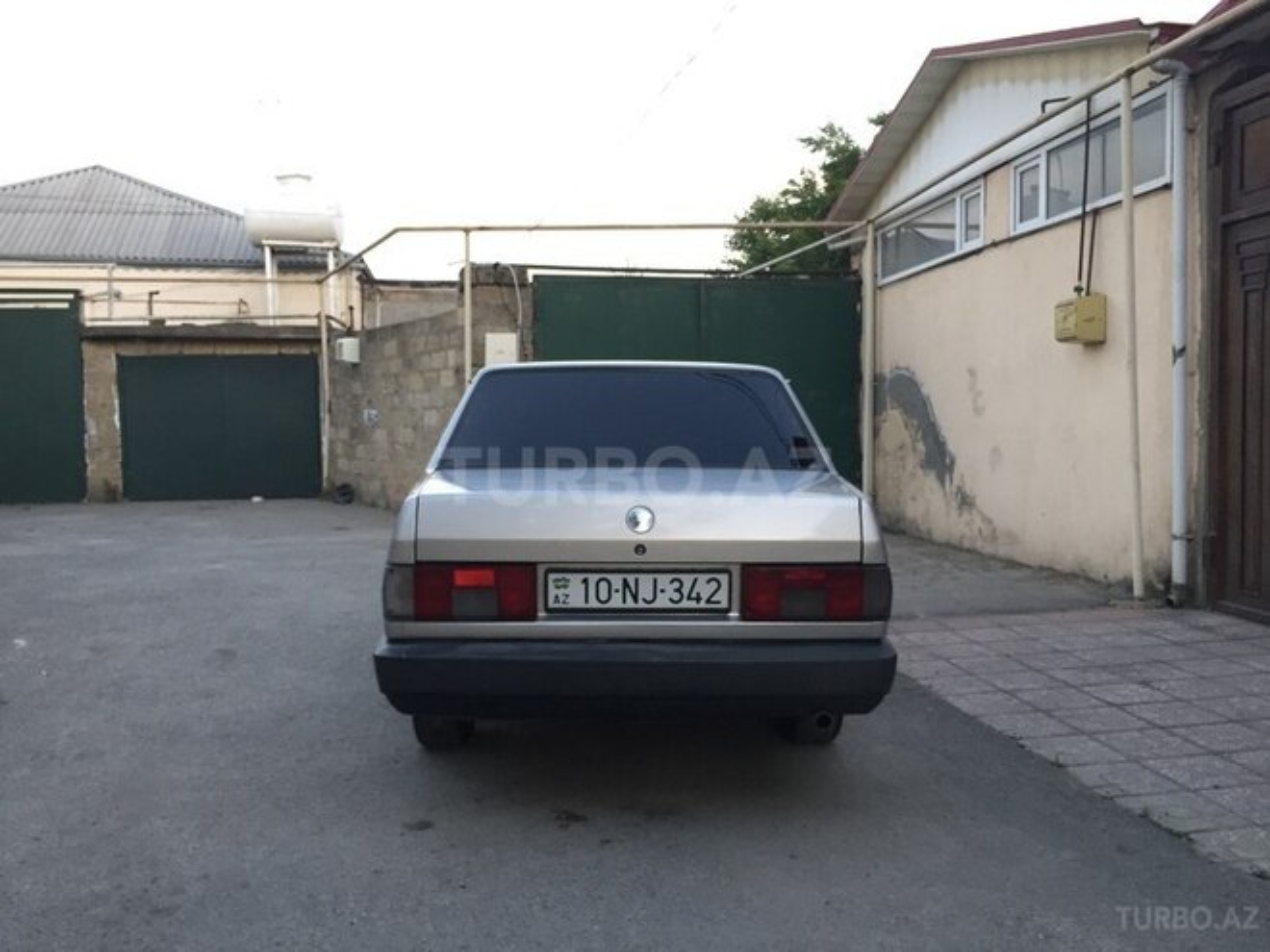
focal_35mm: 29
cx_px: 635
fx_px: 1064
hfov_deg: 61.7
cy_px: 476
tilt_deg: -1.8
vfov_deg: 48.2
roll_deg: +0.4
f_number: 2.2
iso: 64
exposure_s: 1/33
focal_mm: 4.15
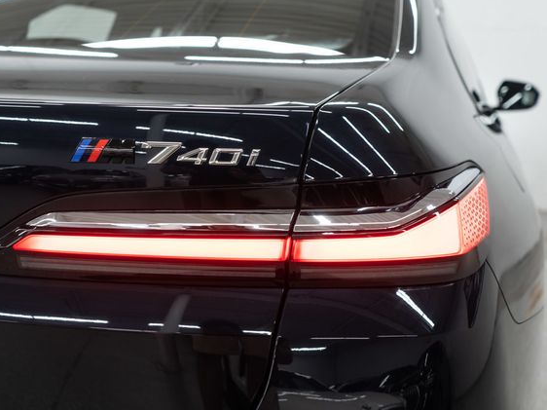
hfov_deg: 41.2
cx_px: 238
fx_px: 727
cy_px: 205
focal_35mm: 46
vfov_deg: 31.5
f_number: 3.2
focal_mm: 28
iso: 200
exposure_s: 1/50
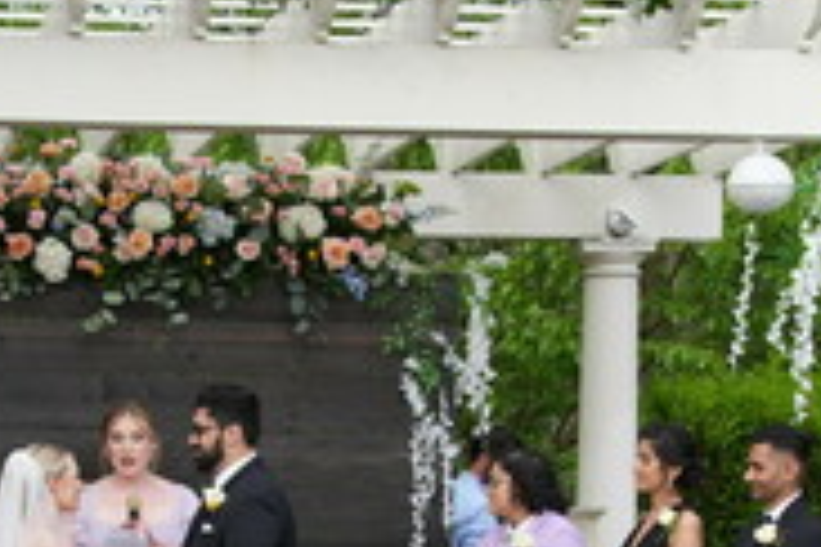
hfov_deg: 13.5
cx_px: 130
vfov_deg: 9.0
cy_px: 659
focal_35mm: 151
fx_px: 3443
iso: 400
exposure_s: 1/320
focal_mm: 46
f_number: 6.3
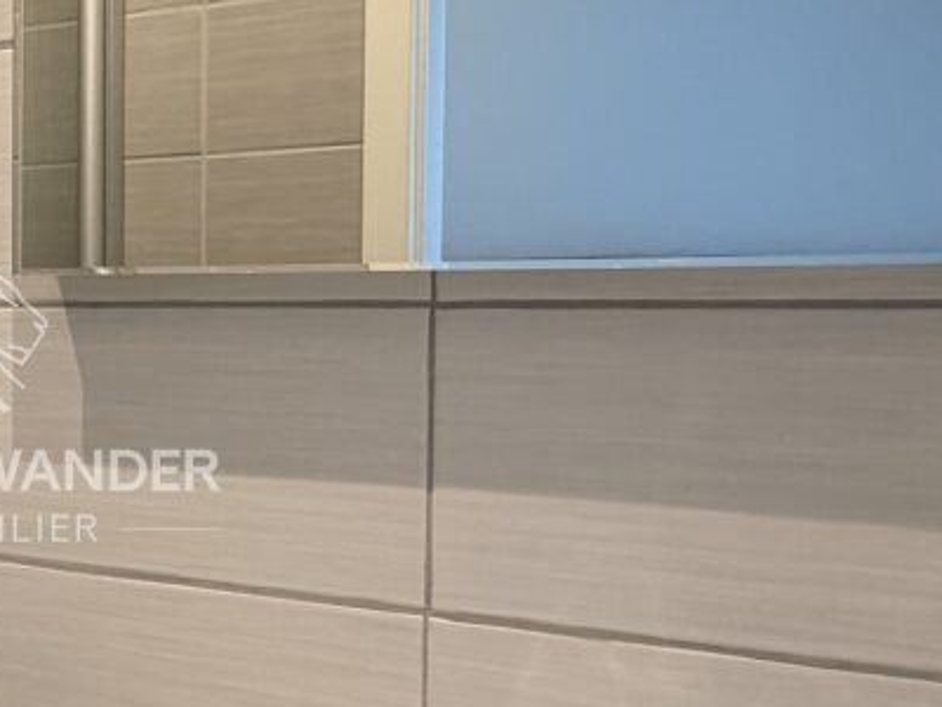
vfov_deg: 29.7
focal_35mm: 49
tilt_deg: -2.2
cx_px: -26
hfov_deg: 34.9
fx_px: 1333
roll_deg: +0.4
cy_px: 346
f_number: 2.2
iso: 200
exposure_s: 1/50
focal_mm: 2.22
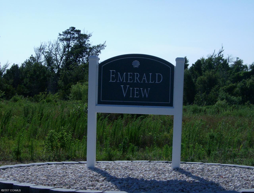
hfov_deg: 22.9
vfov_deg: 17.5
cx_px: 127
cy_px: 96
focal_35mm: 85
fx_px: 627
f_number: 6.9
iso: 100
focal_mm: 14.1
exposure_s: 1/938
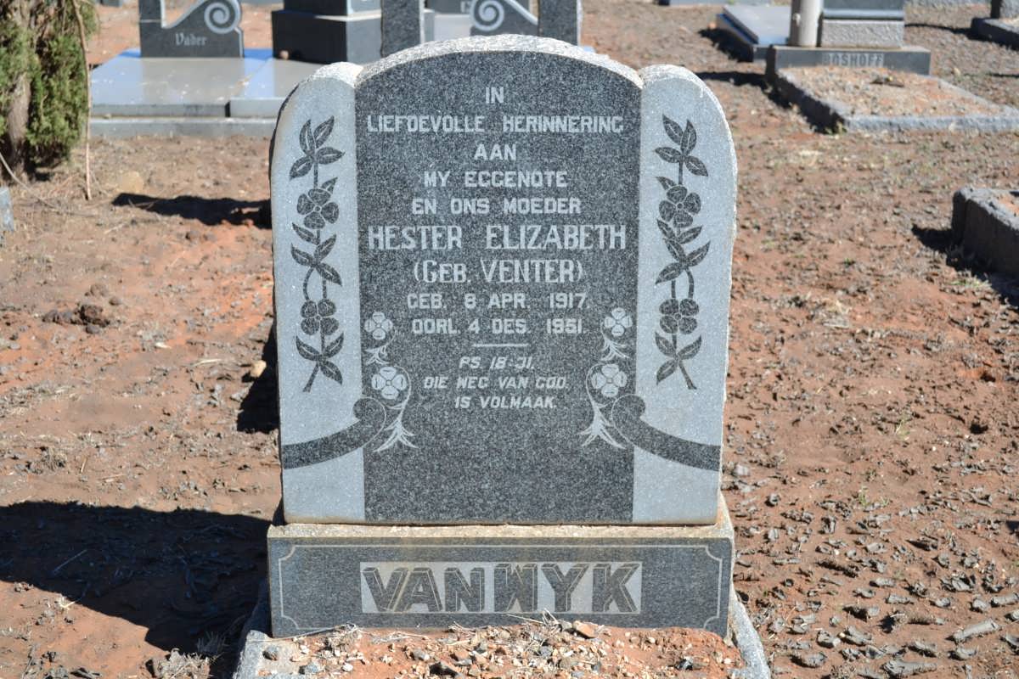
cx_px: 510
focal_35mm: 51
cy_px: 340
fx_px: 1443
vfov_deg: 26.5
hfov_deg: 38.9
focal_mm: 34
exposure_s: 1/125
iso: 180
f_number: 5.6
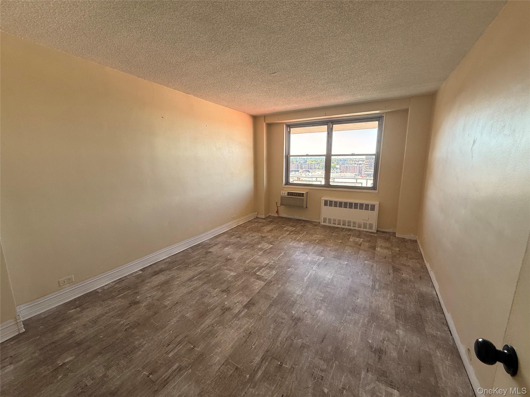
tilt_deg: -10.2
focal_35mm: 14
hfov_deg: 102.1
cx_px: 265
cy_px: 198
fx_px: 214
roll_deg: -0.1
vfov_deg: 85.7
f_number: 2.2
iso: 80
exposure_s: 1/99
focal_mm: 2.22
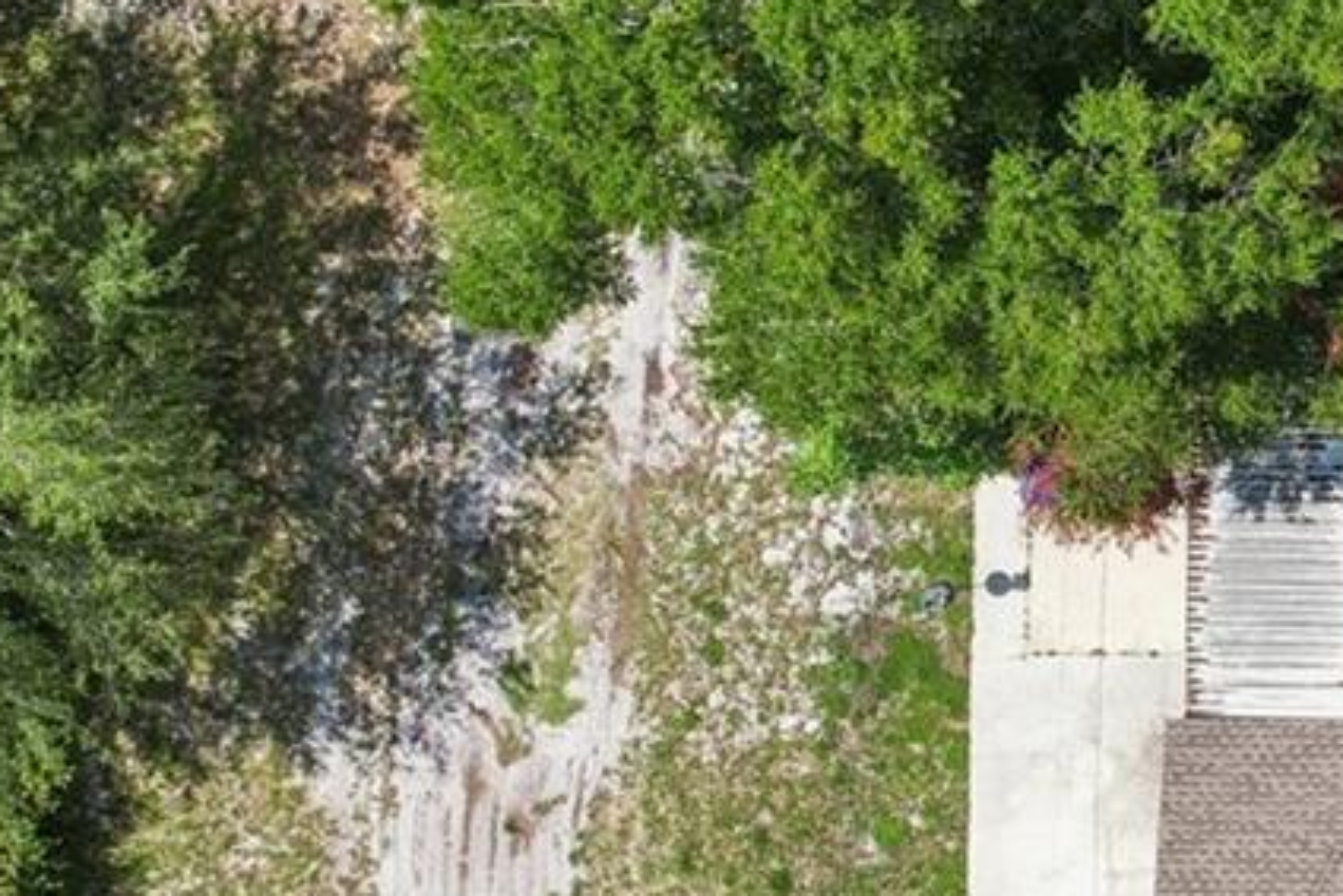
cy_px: 304
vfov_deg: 16.4
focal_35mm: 83
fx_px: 3097
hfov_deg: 22.6
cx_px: 1584
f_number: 2.8
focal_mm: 8.4
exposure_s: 1/1600
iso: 120
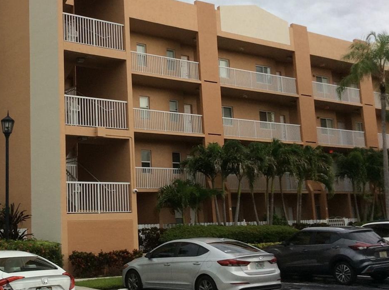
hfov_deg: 34.3
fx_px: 617
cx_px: 103
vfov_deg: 26.4
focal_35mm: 55
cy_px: 116
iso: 32
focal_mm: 3.3
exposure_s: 1/134
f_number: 2.4
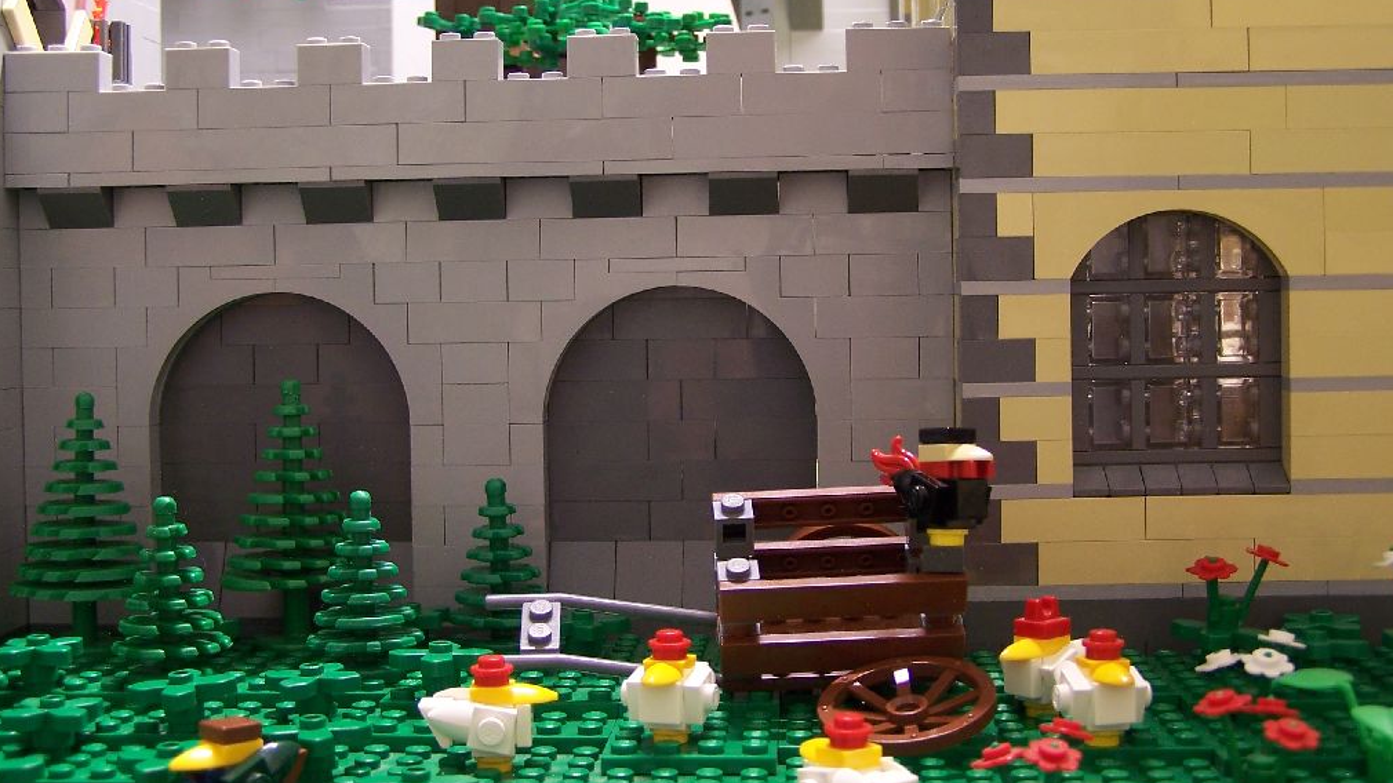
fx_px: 1958
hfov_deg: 39.2
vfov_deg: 22.6
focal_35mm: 53
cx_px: 698
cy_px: 338
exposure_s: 1/2
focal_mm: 8
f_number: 3
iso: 80
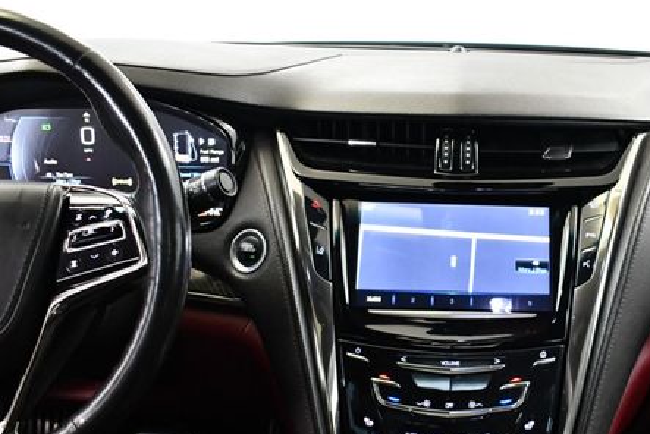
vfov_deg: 25.8
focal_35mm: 52
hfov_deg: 37.5
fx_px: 939
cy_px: 311
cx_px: 458
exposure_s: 1/80
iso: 3200
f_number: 3.5
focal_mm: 18
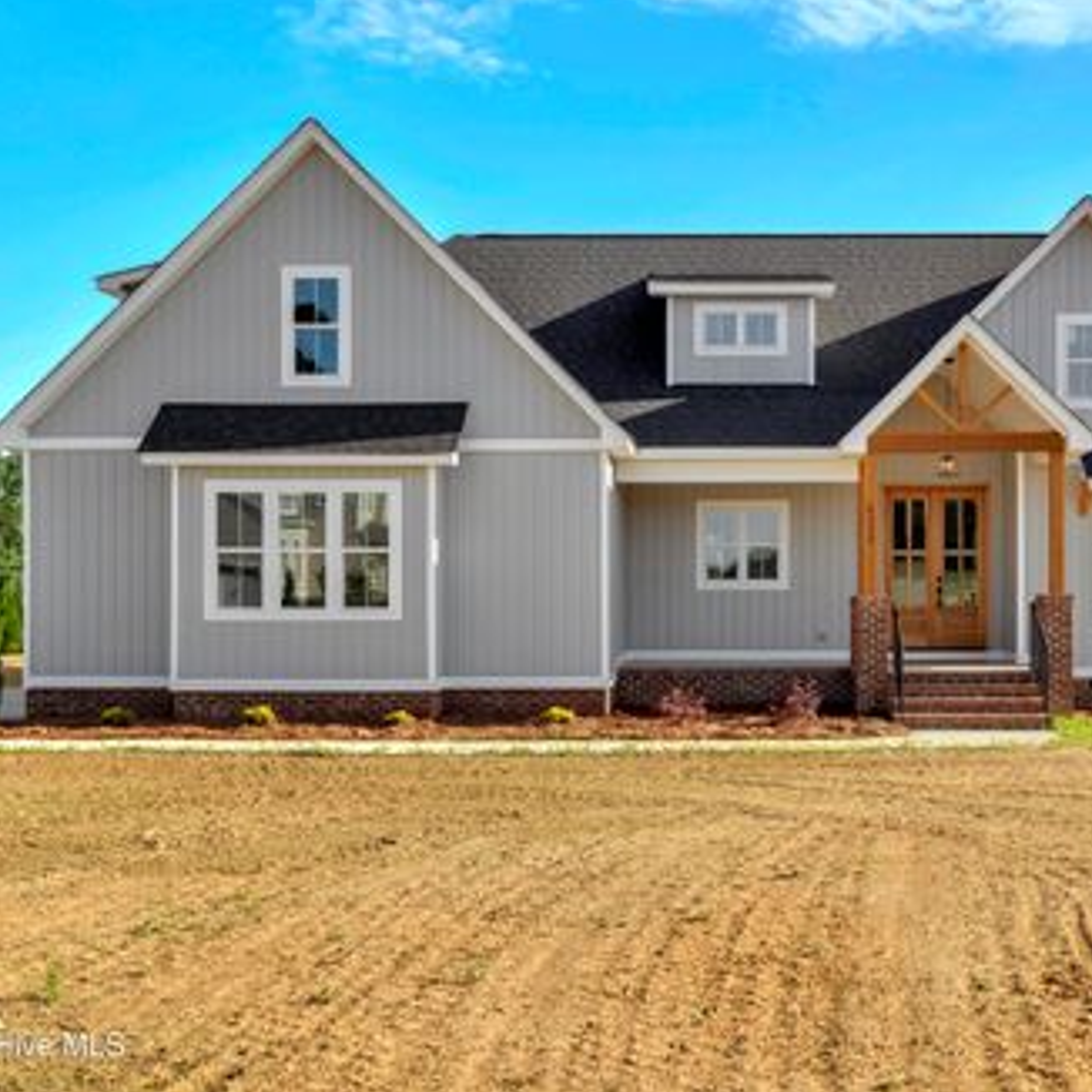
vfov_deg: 39.2
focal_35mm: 43
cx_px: 724
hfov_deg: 38.7
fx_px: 1535
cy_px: 536
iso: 250
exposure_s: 1/250
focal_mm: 33
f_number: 9
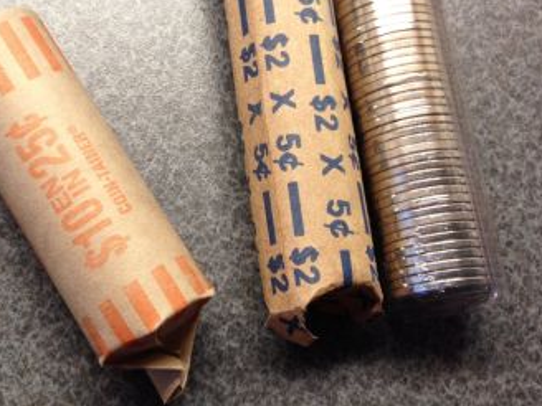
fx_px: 1002
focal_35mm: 64
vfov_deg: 22.9
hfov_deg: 29.9
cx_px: 147
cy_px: 198
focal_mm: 4.28
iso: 100
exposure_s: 1/20
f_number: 2.4
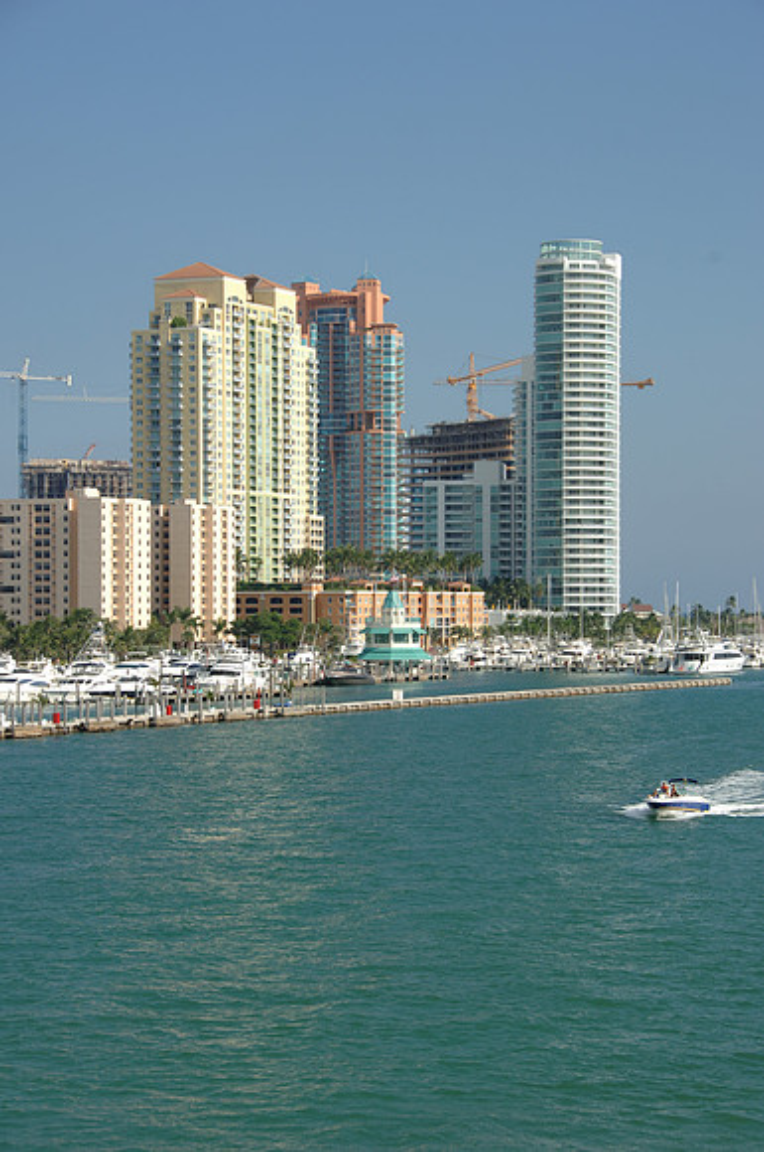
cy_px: 576
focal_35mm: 84
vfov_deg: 24.2
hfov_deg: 16.2
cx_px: 382
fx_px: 2682
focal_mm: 56
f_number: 8.5
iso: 100
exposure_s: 1/250
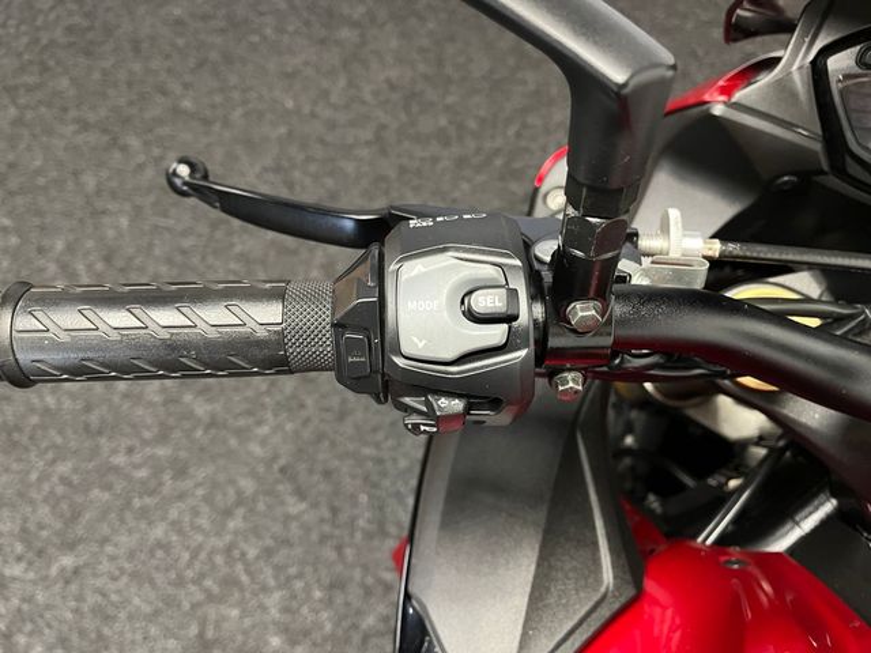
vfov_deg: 53.1
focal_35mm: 26
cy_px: 326
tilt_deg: -60.8
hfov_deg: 67.3
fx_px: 654
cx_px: 436
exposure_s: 1/33
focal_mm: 5.1
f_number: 1.6
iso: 500
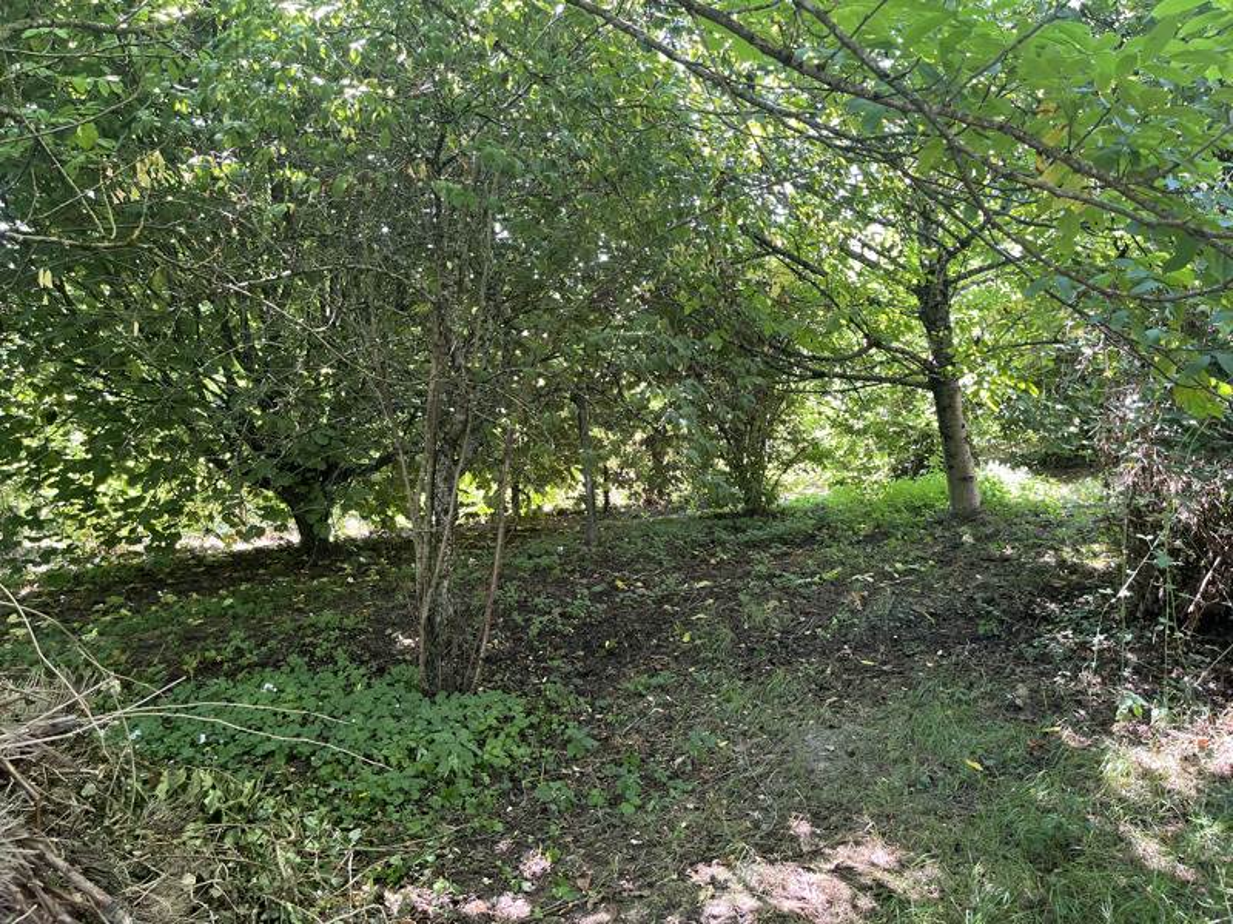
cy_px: 462
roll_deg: -1.2
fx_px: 926
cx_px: 616
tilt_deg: -1.2
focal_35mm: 26
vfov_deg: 53.1
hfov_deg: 67.3
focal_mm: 5.1
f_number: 1.6
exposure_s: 1/101
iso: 125
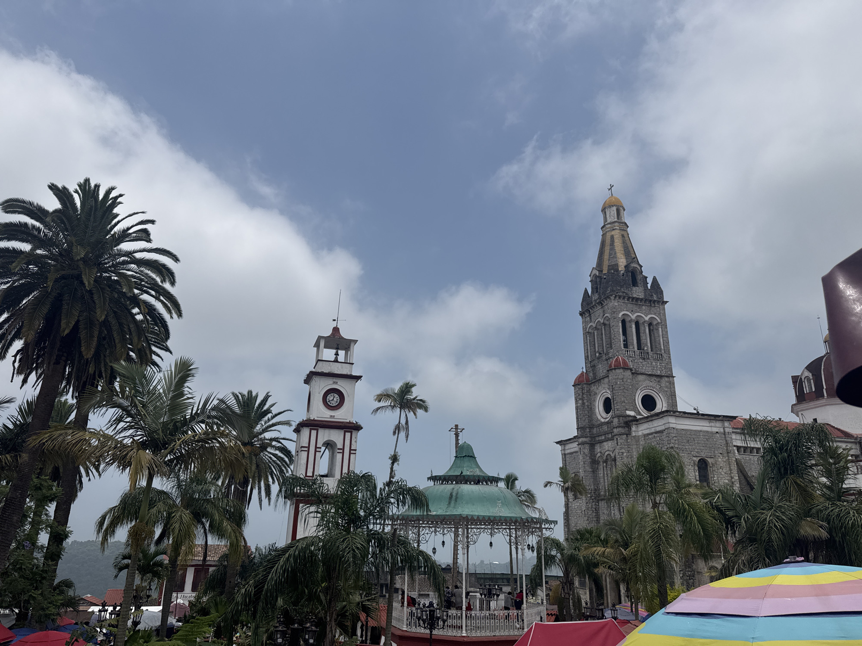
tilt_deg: +19.6
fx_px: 598
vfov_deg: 56.8
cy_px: 323
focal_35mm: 24
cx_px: 431
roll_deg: -2.3
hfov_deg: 71.6
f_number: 1.78
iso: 80
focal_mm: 6.76
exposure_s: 1/12346
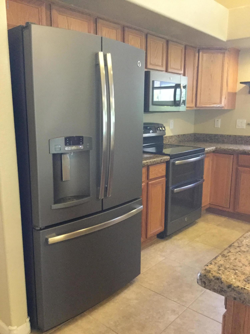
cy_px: 167
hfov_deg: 45.4
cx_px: 125
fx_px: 299
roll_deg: +0.5
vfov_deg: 58.4
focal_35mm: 31
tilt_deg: -12.3
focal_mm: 3.3
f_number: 2.4
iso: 320
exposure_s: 1/15
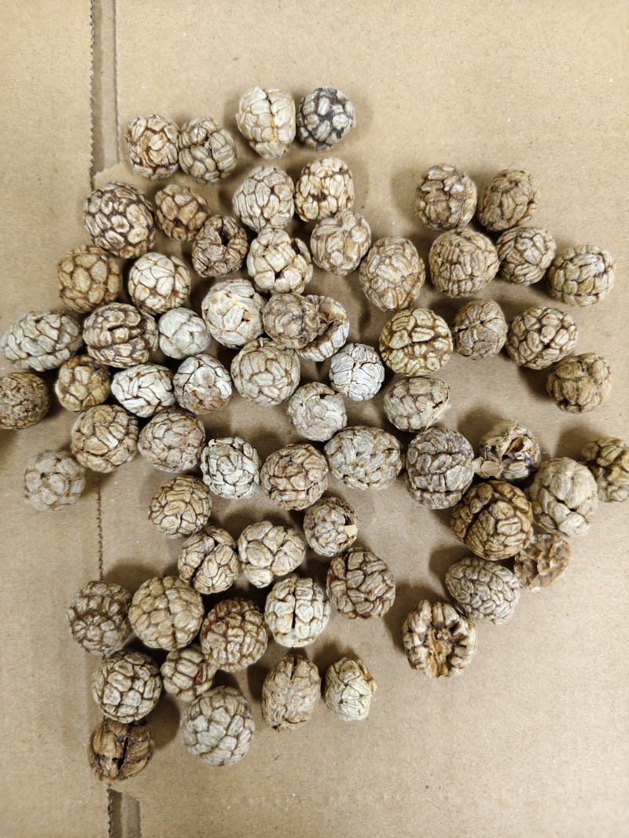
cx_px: 314
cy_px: 419
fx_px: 557
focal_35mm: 23
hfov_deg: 58.9
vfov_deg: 73.9
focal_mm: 5.56
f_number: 1.88
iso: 800
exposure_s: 1/50
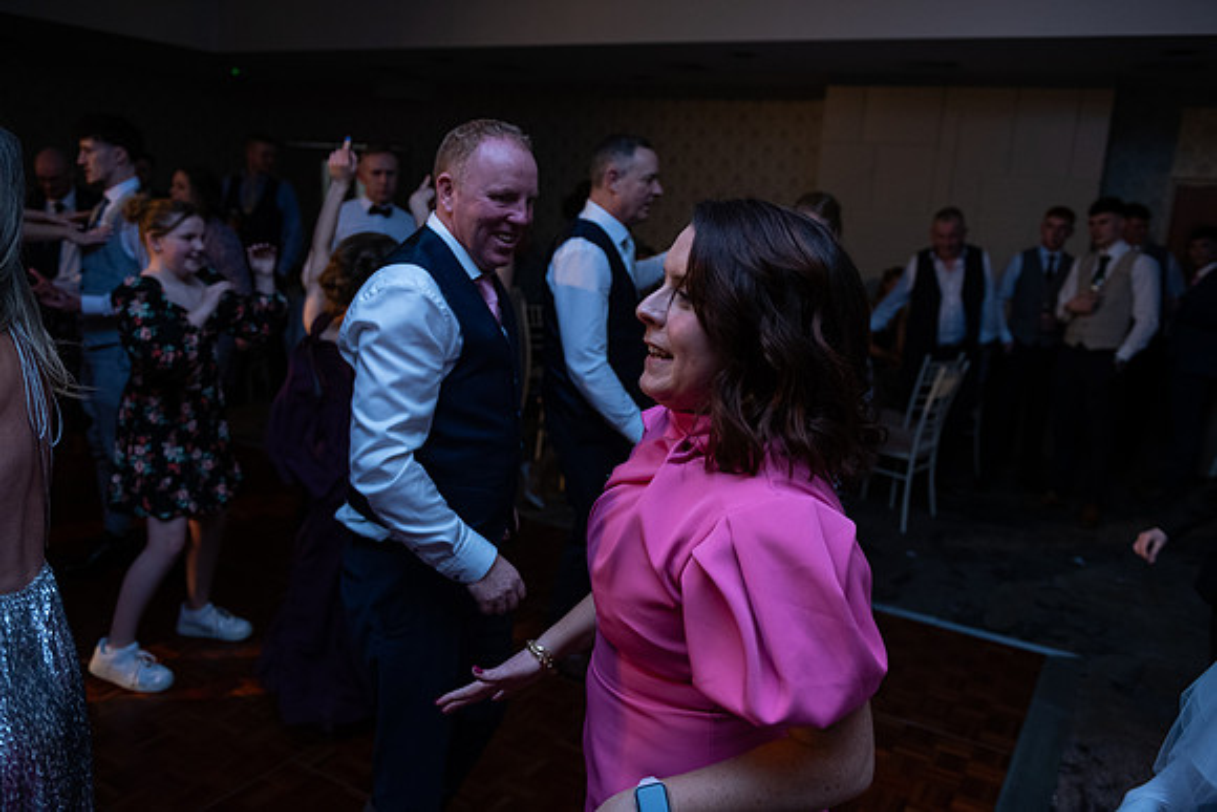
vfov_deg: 45.0
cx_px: 608
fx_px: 981
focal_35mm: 29
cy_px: 406
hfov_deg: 63.6
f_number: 3.5
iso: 1000
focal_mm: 29
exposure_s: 1/160
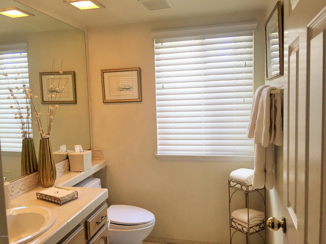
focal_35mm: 29
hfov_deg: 61.7
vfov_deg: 48.2
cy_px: 122
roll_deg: +1.6
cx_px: 163
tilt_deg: -4.0
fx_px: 273
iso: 32
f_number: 2.2
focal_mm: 4.15
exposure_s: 1/30
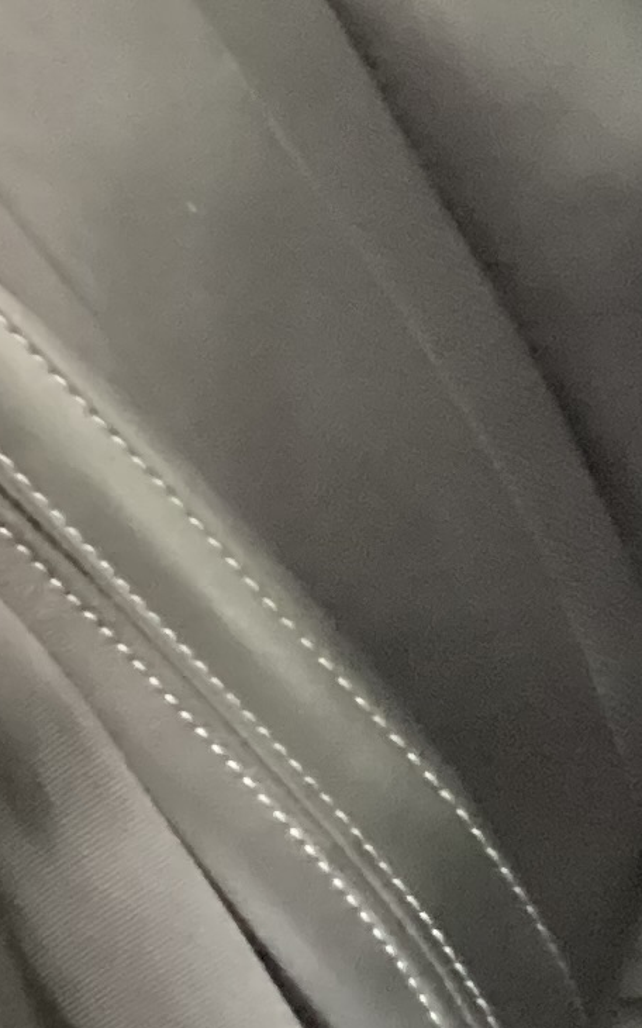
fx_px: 4117
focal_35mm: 147
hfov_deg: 8.1
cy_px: 146
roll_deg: +0.2
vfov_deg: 14.1
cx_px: 1670
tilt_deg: -24.5
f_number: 2.4
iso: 640
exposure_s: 1/20
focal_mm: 3.3
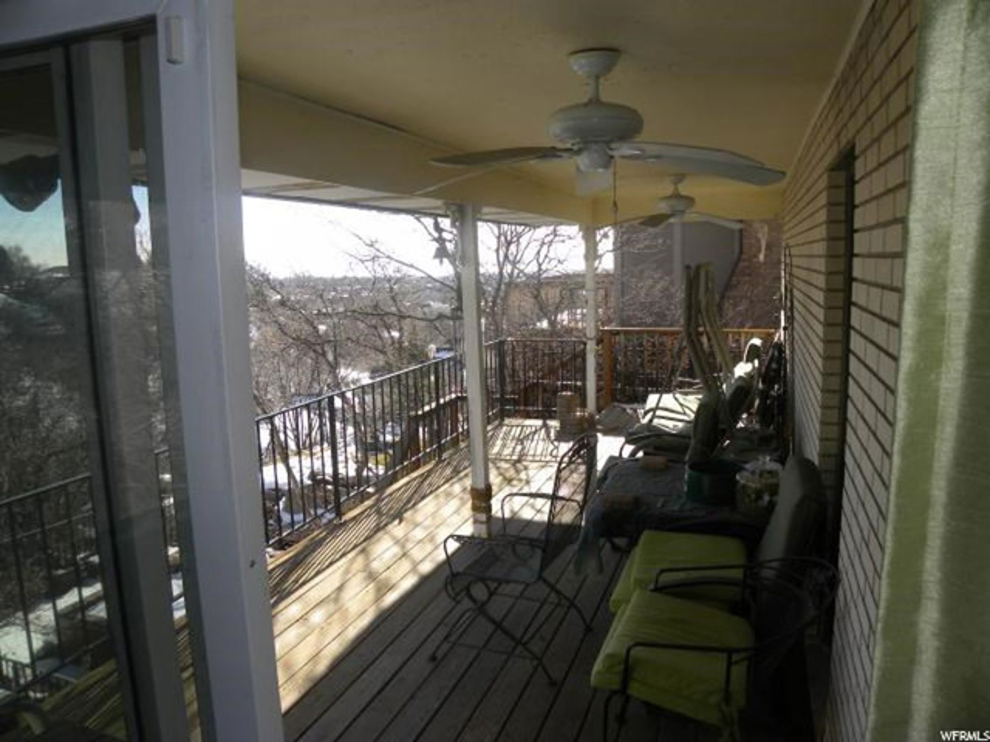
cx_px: 495
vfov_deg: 53.1
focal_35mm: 26
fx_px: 744
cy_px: 371
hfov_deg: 67.3
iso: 64
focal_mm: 4.6
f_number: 4.5
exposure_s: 1/192
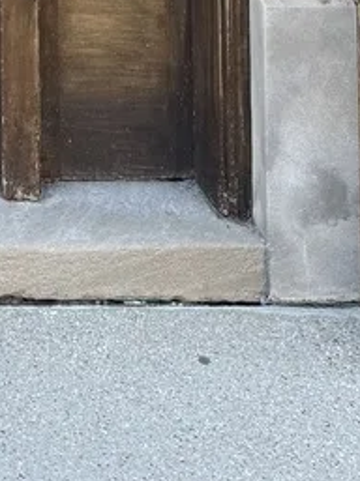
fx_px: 1404
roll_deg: -1.0
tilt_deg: +3.9
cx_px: -249
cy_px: -474
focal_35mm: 101
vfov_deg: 15.6
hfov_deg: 13.4
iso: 64
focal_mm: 6.76
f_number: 1.78
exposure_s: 1/196
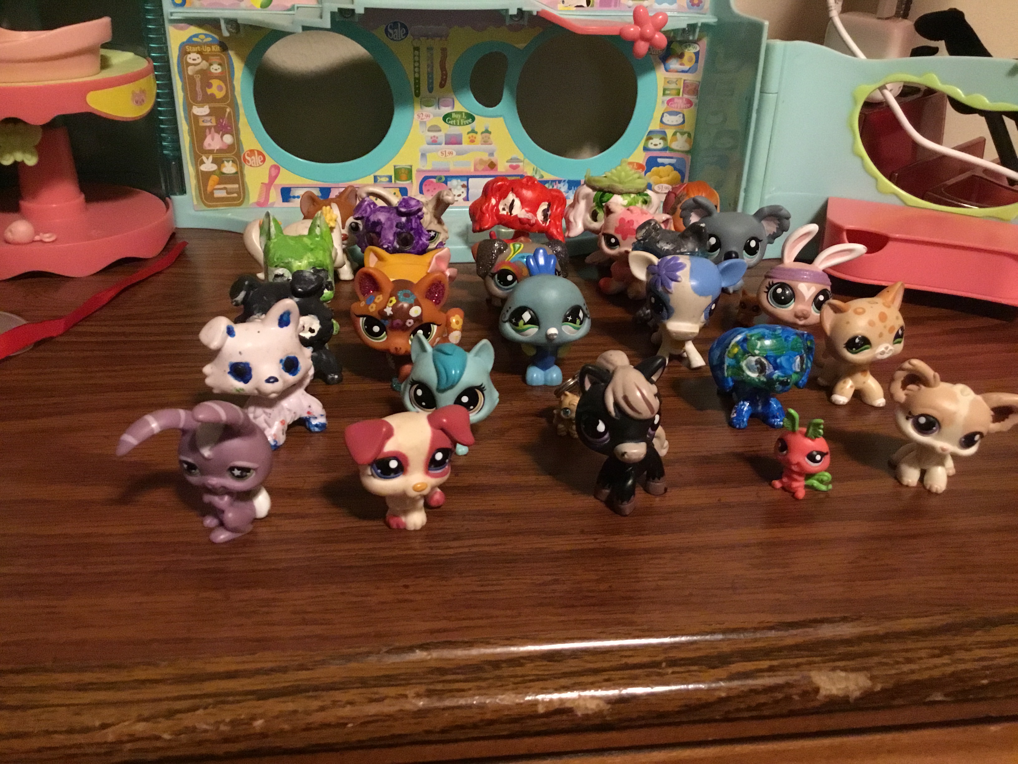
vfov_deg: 45.4
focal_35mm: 31
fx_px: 912
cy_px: 382
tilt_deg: -29.1
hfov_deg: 58.4
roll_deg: -1.9
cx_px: 509
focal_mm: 3.3
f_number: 2.4
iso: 320
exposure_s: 1/15
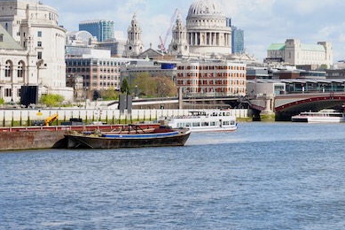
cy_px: 68
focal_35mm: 121
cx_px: 412
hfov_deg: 16.2
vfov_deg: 11.3
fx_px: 1163
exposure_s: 1/125
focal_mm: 46.1
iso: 100
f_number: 9
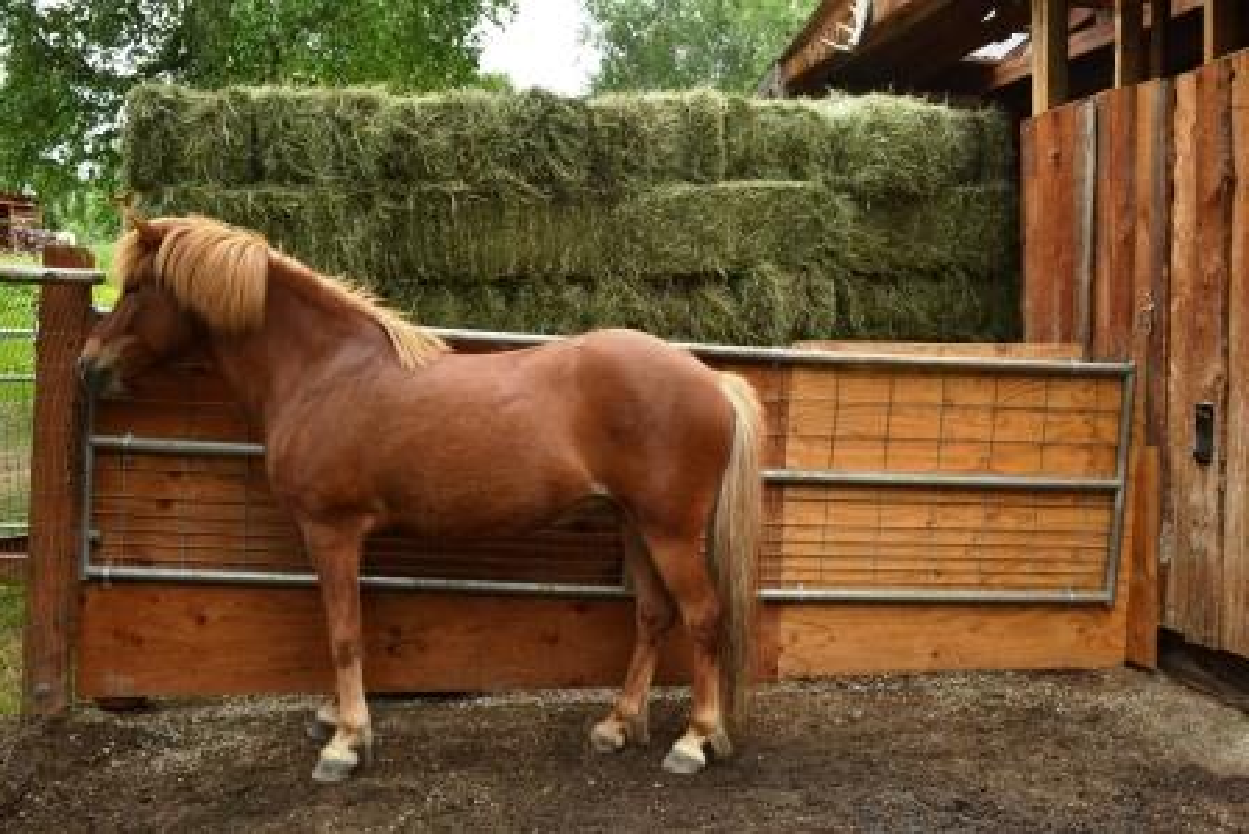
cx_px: 624
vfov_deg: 36.9
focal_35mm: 36
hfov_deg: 53.1
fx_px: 1249
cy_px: 417
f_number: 9
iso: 800
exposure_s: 1/80
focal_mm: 24
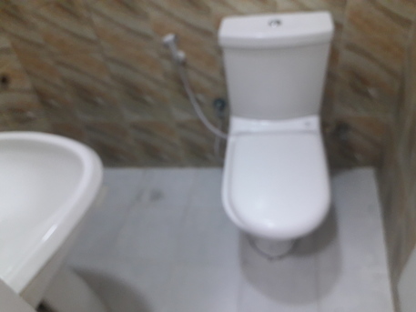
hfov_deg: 65.3
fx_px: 325
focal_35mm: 27
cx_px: 208
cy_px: 156
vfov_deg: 51.4
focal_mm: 3.6
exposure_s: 1/50
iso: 200
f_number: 1.9
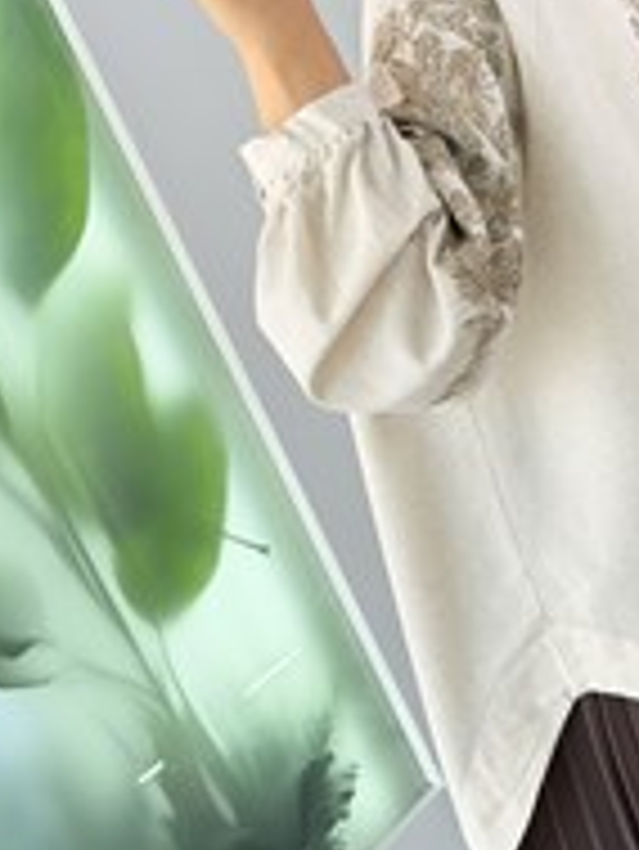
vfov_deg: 18.5
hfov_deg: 13.9
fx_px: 2581
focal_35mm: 105
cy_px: 173
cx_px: 639
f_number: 1.78
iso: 50
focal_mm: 6.76
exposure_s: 1/124
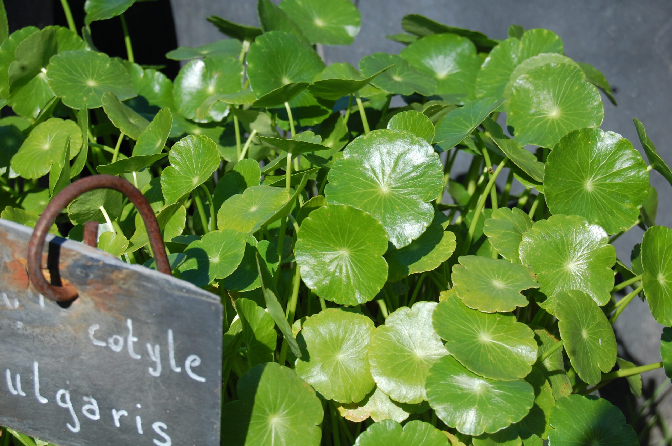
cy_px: 223
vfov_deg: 16.5
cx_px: 336
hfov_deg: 24.6
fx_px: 1539
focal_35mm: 82
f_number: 9
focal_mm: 55
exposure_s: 1/320
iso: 200
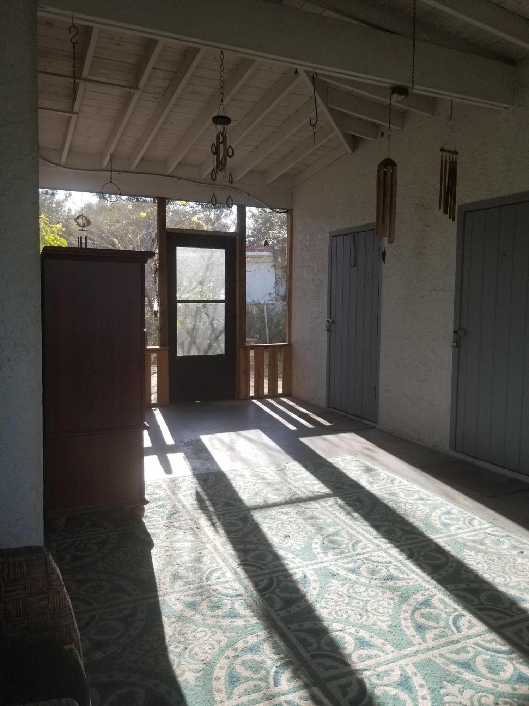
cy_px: 353
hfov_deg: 53.1
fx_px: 530
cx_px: 264
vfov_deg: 67.3
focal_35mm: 26
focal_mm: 4.25
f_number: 1.7
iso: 50
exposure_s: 1/414
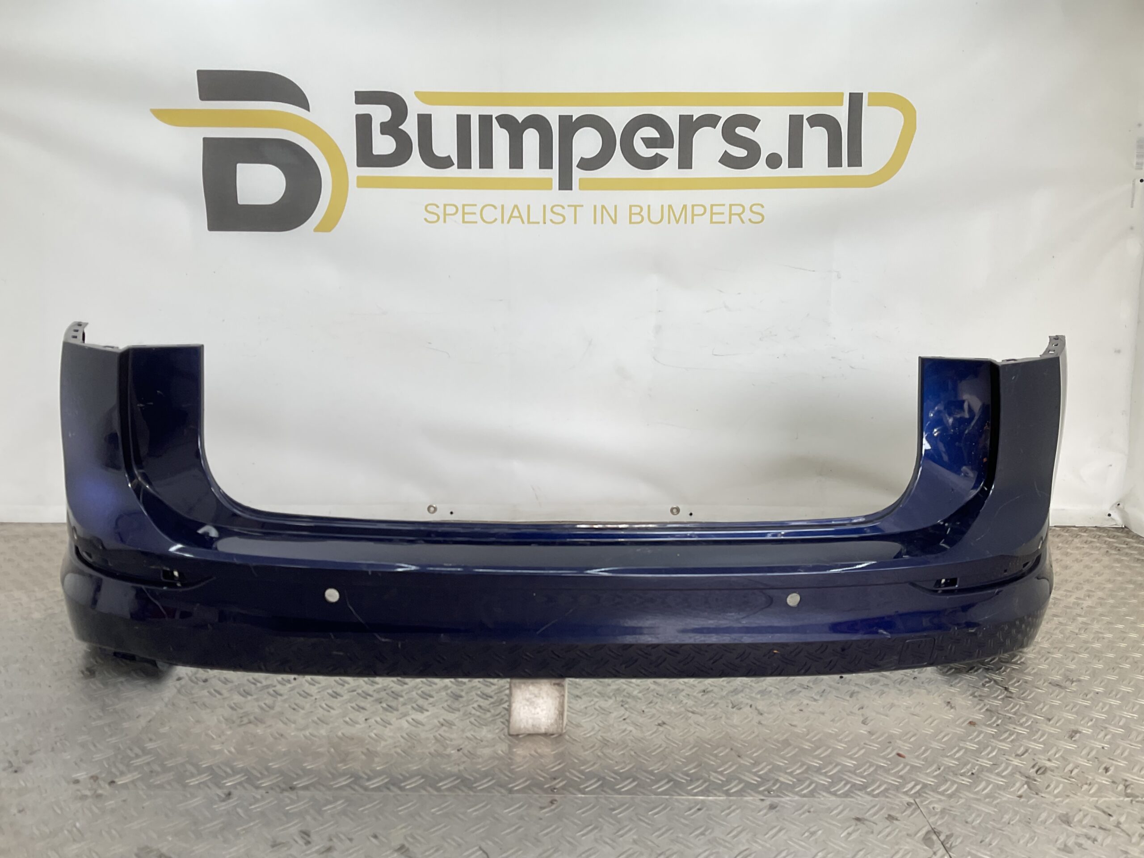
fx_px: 958
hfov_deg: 61.7
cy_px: 429
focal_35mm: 29
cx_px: 572
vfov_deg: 48.2
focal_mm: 3
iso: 16
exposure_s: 1/206
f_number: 1.8
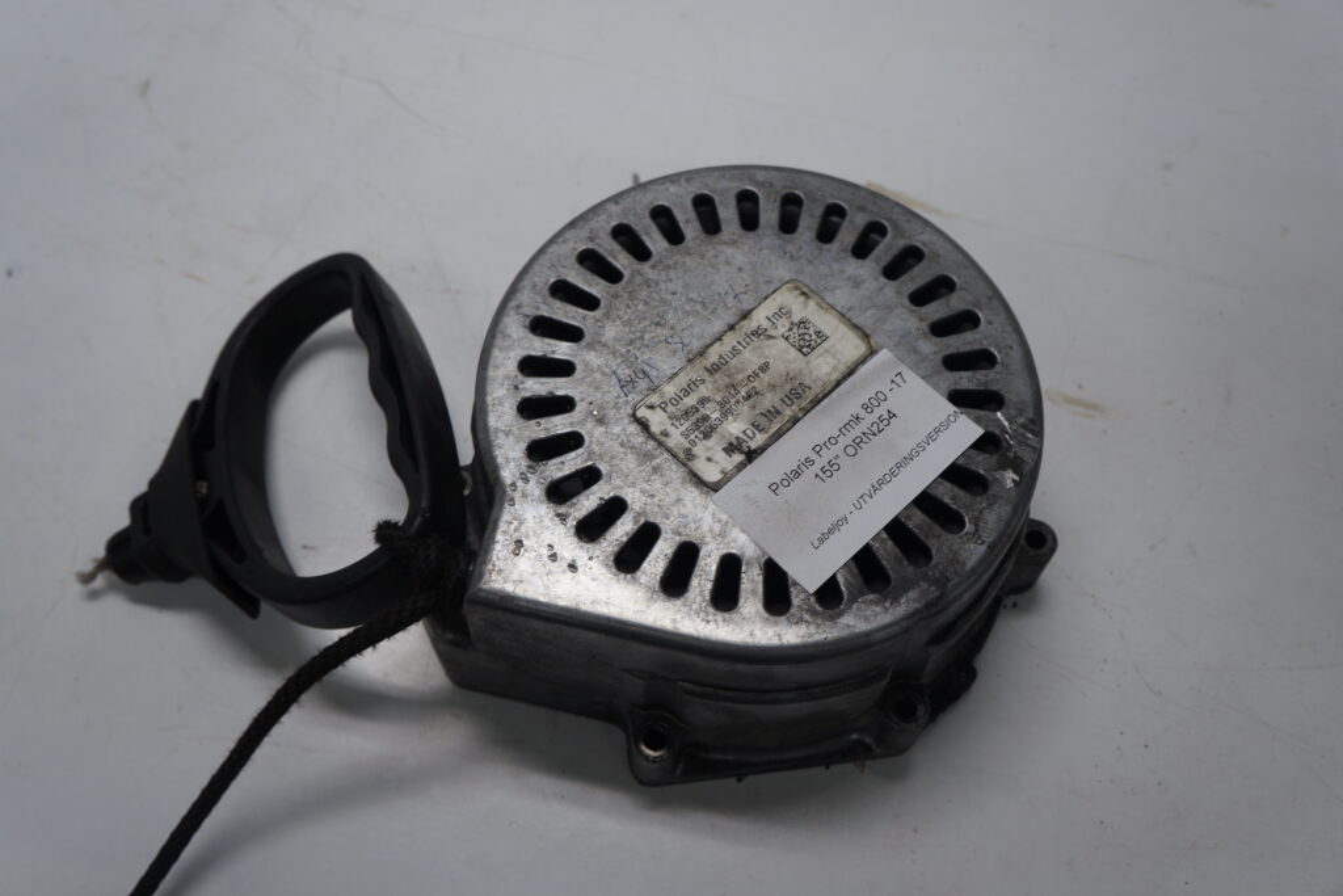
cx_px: 672
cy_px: 448
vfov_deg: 41.7
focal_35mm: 32
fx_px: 1175
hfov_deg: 59.5
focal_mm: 21
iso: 125
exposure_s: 1/60
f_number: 5
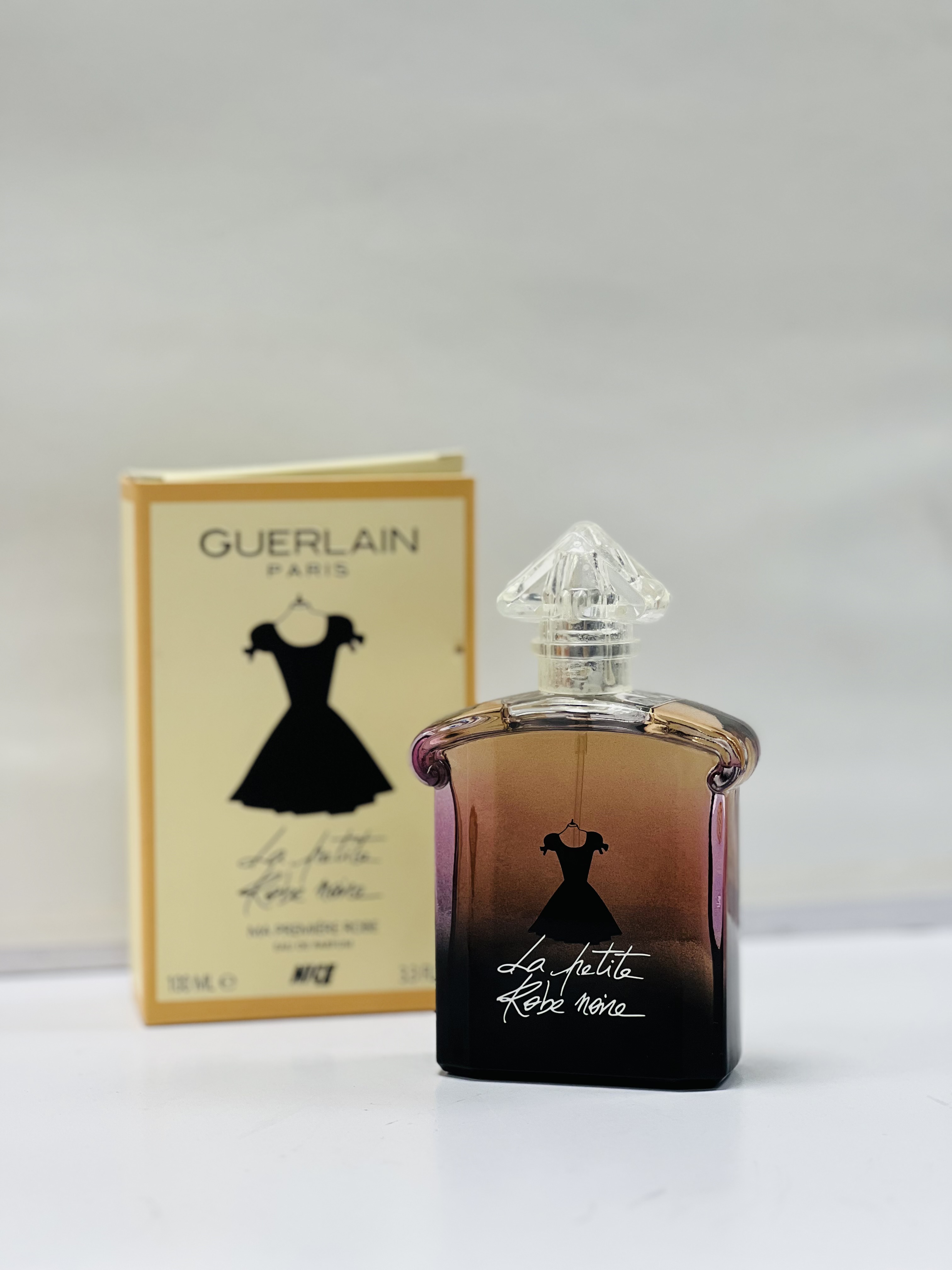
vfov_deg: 25.3
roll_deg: -0.1
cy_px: 635
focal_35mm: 77
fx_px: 2824
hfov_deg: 19.1
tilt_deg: -3.8
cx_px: 476
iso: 80
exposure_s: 1/100
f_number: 2.8
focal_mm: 9
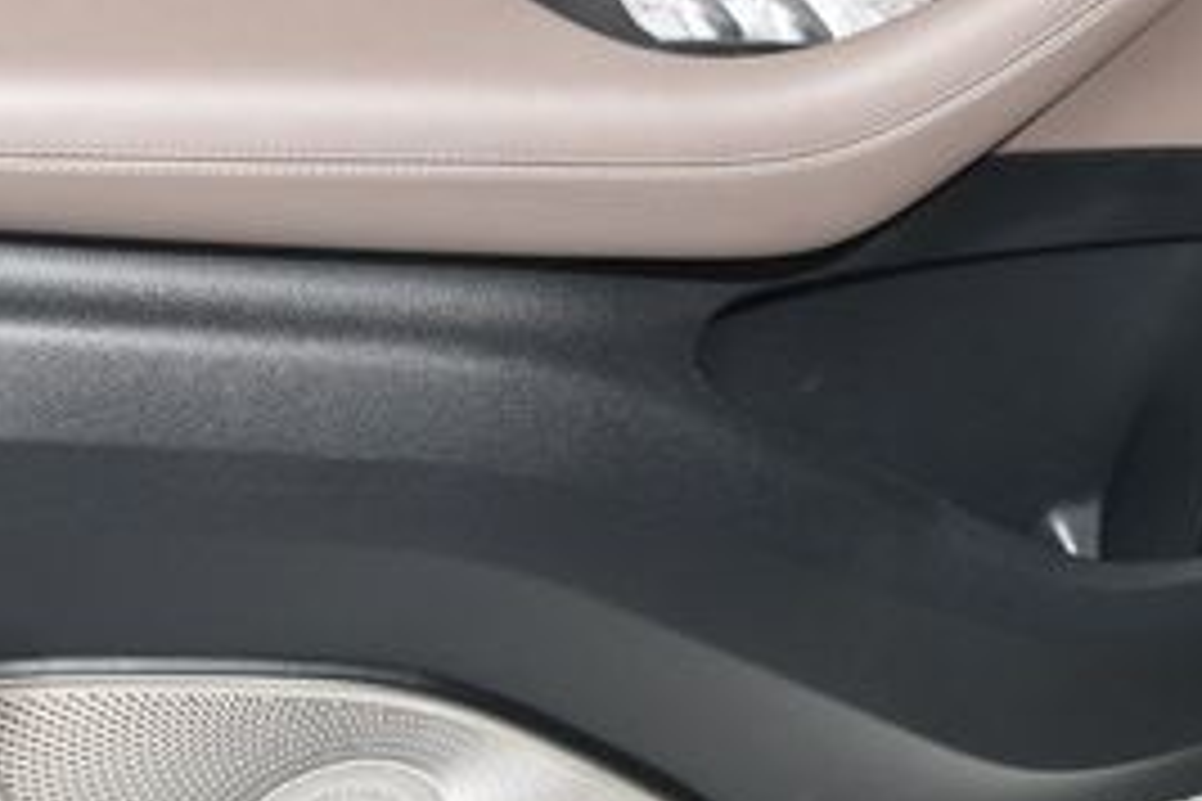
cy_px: 54
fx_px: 2638
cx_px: 644
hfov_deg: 25.7
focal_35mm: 79
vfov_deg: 17.0
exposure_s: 1/160
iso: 100
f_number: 5
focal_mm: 22
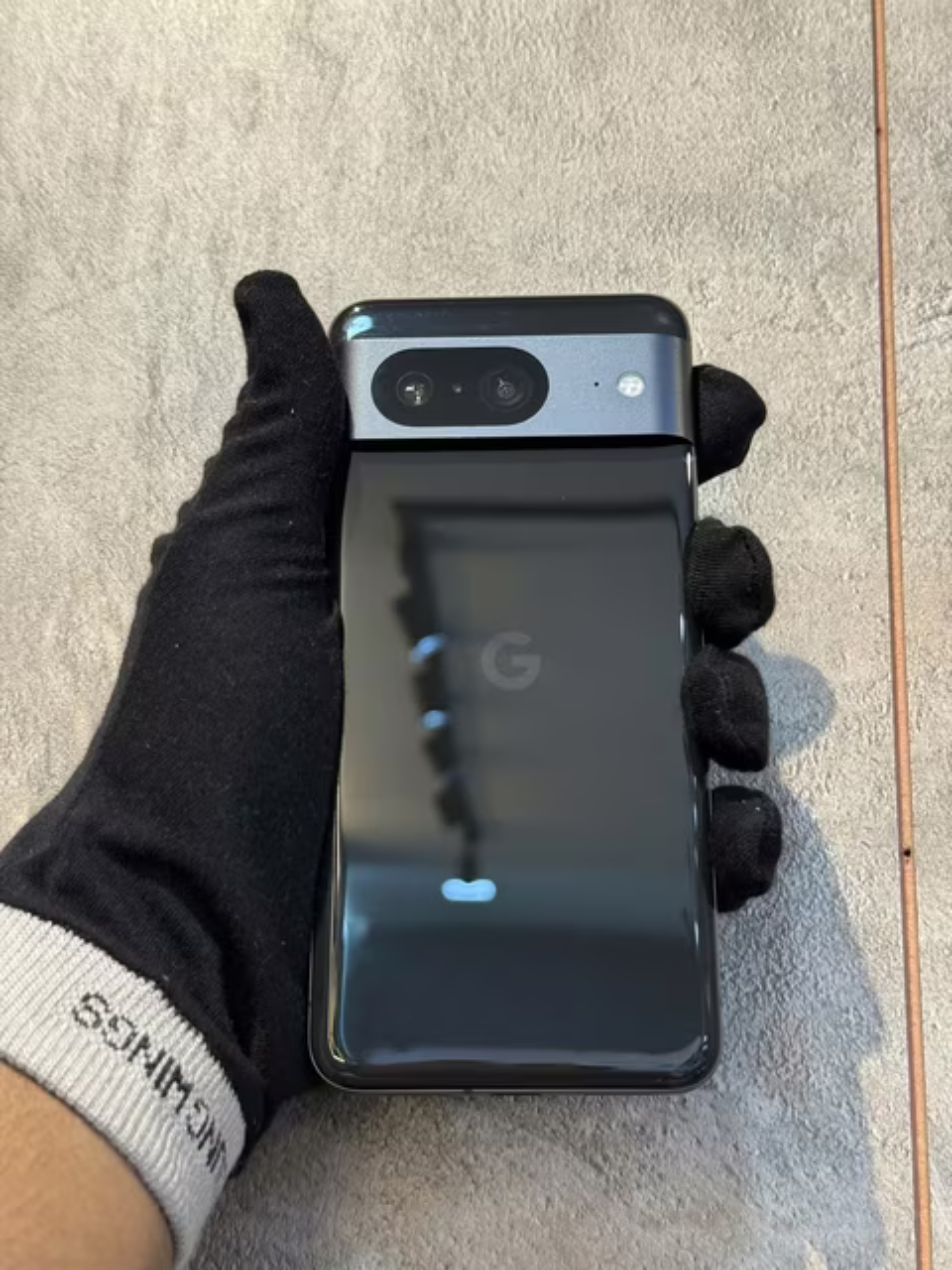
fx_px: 1760
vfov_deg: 39.7
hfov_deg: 30.3
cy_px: 635
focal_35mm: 48
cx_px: 476
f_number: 1.78
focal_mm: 6.76
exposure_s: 1/50
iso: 125
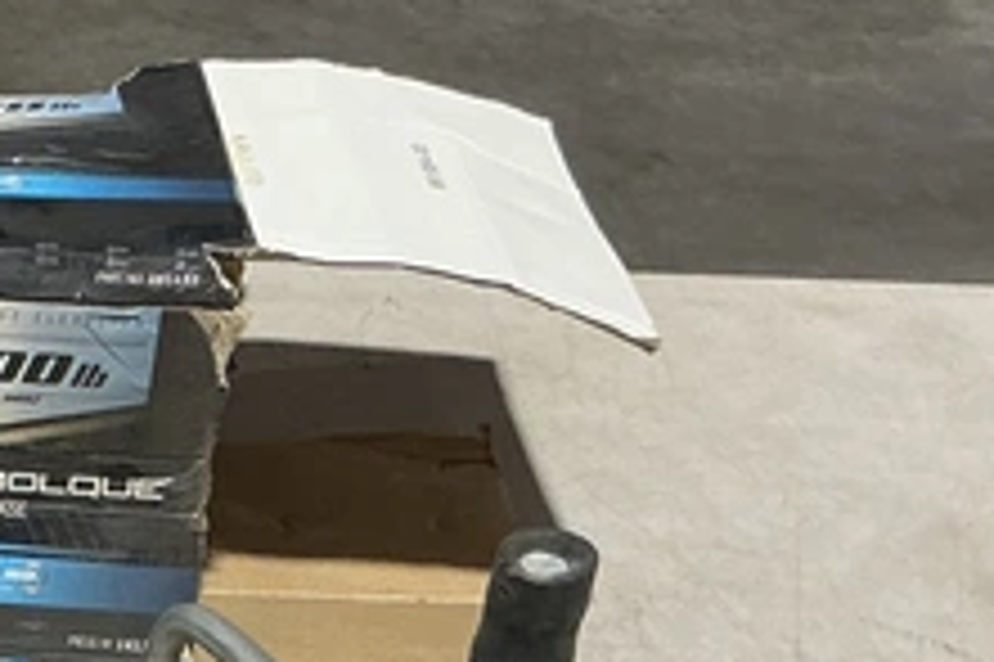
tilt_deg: -33.6
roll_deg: -0.4
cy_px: 556
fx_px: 2731
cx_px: -499
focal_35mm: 99
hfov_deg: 18.3
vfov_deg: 13.7
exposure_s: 1/60
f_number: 1.8
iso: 125
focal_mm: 3
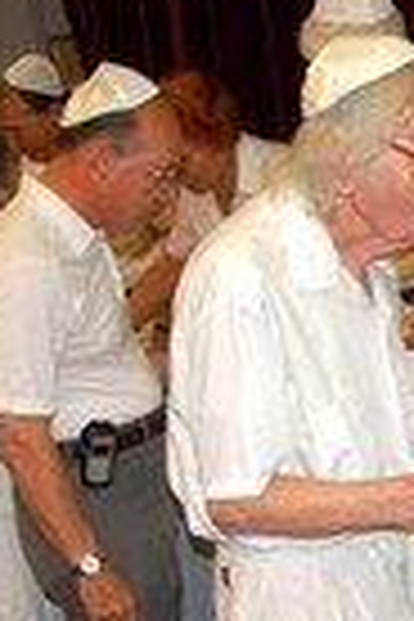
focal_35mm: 88
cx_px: 405
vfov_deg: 22.7
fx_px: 1518
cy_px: 533
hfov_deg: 15.3
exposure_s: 1/60
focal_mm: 18
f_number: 3.5
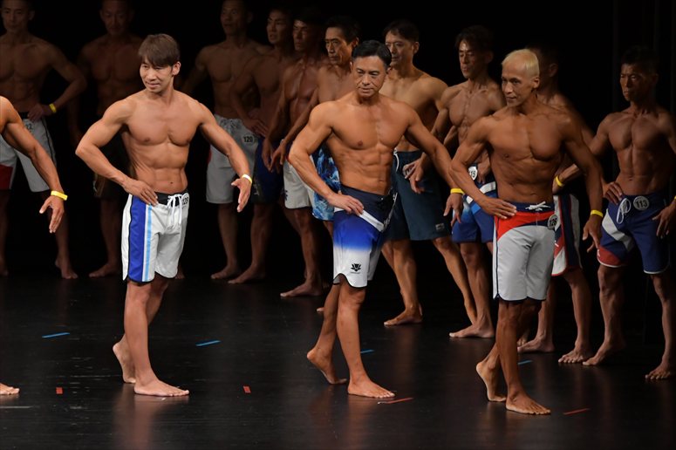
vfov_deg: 5.4
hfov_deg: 8.1
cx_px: 338
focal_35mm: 255
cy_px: 225
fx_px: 4786
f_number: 5.6
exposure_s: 1/400
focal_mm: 170
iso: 3200
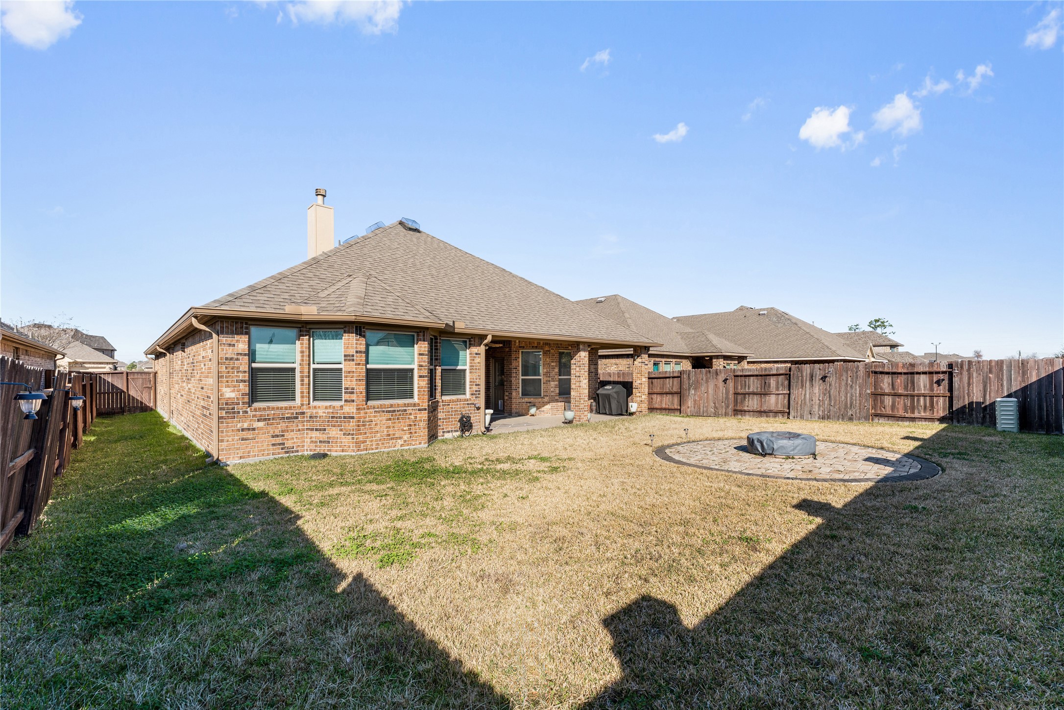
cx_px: 532
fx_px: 431
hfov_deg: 101.9
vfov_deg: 78.8
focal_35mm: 15
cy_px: 355
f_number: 8
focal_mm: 14.6
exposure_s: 1/400
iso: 100
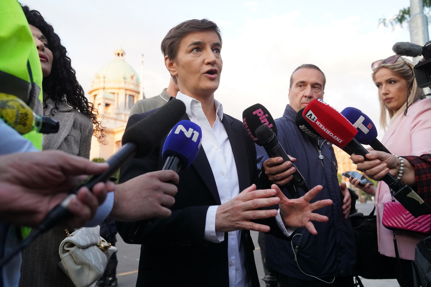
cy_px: 144
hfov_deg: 63.7
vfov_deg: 45.0
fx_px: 347
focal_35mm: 29
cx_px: 216
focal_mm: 29
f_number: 4.5
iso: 2000
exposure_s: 1/500
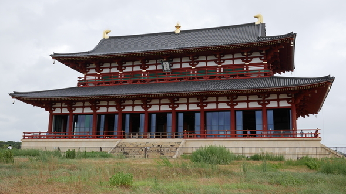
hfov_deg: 50.5
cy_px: 91
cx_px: 173
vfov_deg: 29.7
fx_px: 367
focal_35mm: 40
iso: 200
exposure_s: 1/320
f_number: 7.1
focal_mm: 18
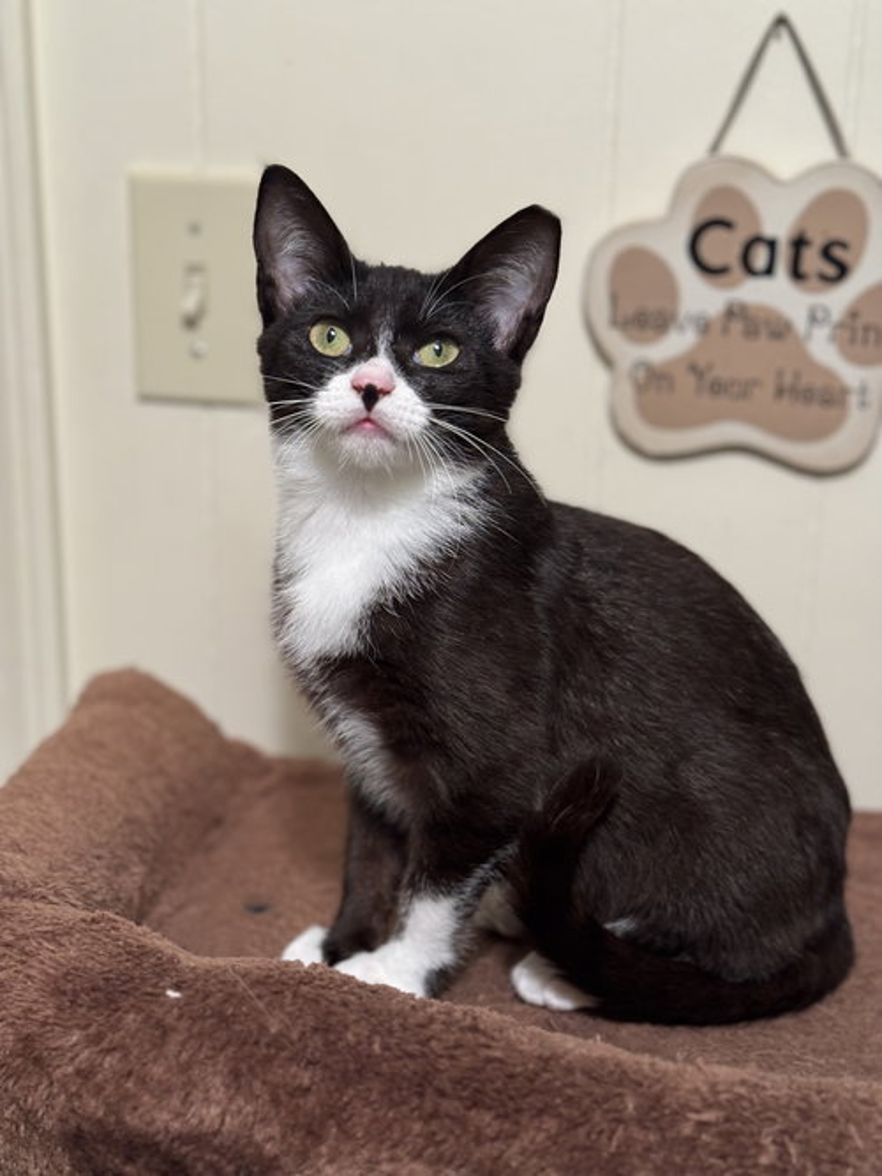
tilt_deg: -16.3
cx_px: 441
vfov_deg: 39.7
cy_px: 588
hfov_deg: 30.3
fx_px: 1631
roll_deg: -0.2
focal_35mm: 48
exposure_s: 1/60
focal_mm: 6.76
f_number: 1.78
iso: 250
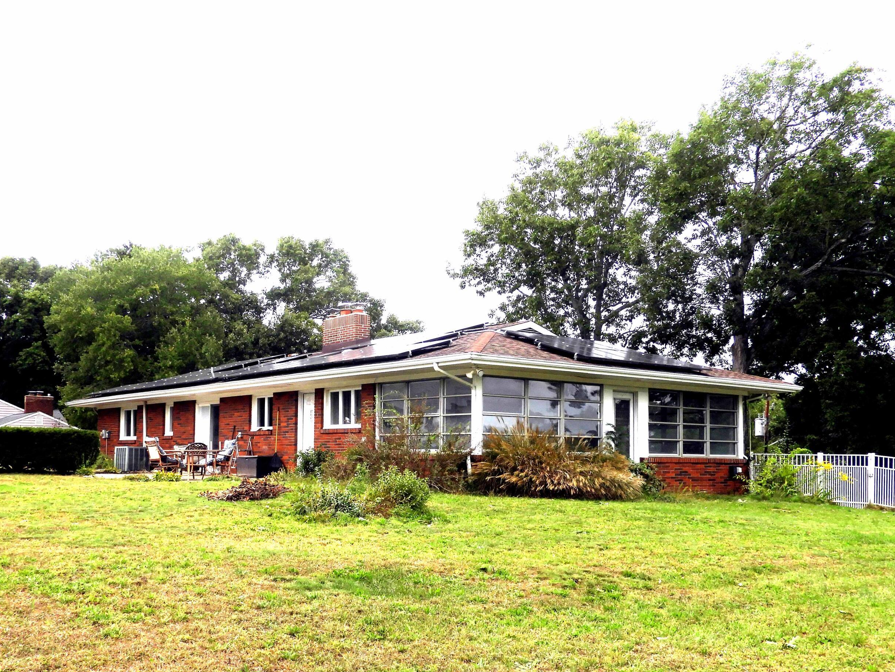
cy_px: 413
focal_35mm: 37
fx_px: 957
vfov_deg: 38.5
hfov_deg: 50.1
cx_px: 419
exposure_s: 1/400
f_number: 3.5
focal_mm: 5.4
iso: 100
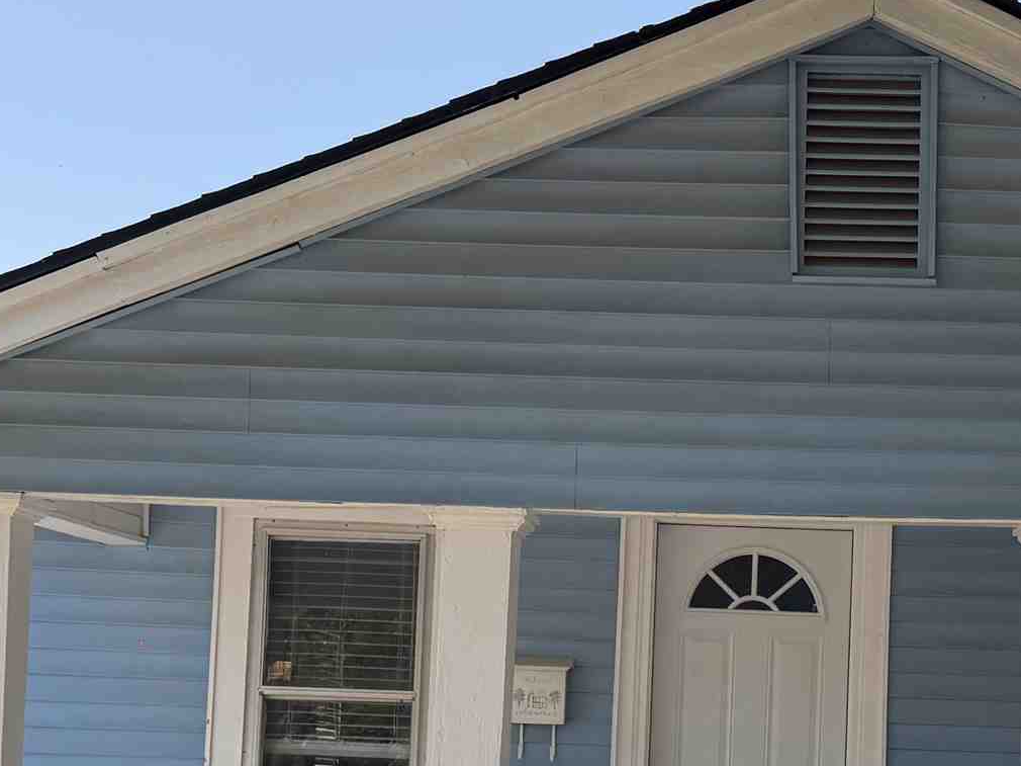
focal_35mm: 73
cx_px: 801
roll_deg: -2.0
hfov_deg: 26.2
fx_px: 2153
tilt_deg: +3.3
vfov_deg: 19.7
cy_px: 709
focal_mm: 6.76
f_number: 1.78
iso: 100
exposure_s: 1/2445
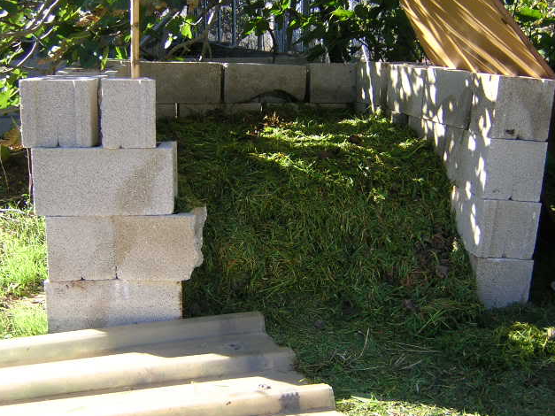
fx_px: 769
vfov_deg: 30.3
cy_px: 208
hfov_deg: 39.7
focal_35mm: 48
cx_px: 279
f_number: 2.9
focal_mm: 6.1
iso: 100
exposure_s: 1/219
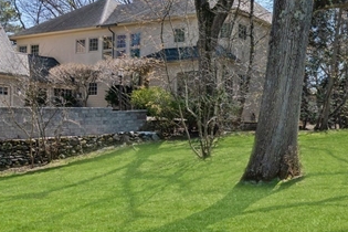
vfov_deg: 25.8
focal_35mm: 52
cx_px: 363
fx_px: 503
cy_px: 160
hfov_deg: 34.1
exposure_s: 1/640
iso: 320
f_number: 7.1
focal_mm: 16
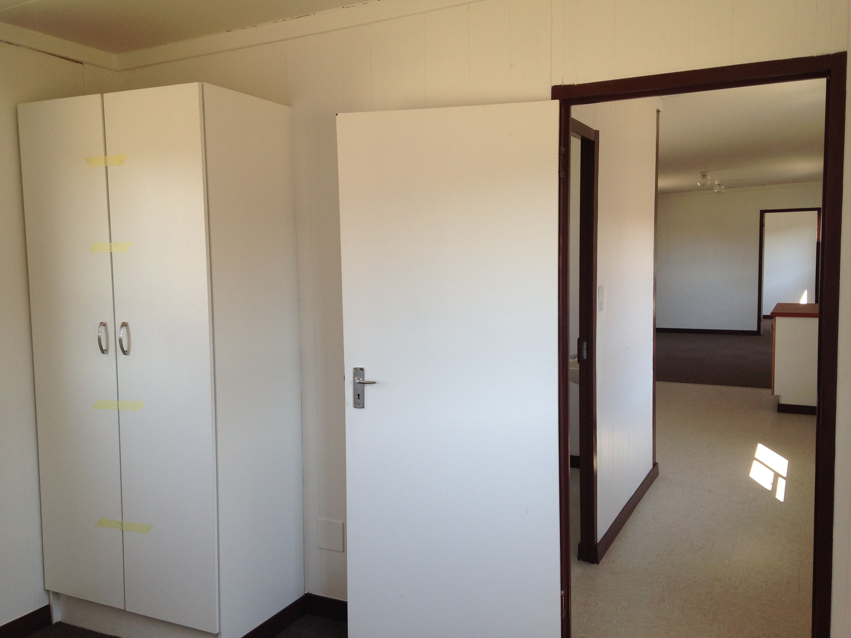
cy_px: 319
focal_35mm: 33
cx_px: 426
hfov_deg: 55.4
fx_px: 811
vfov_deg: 42.9
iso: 50
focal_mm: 4.12
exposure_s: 1/143
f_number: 2.4
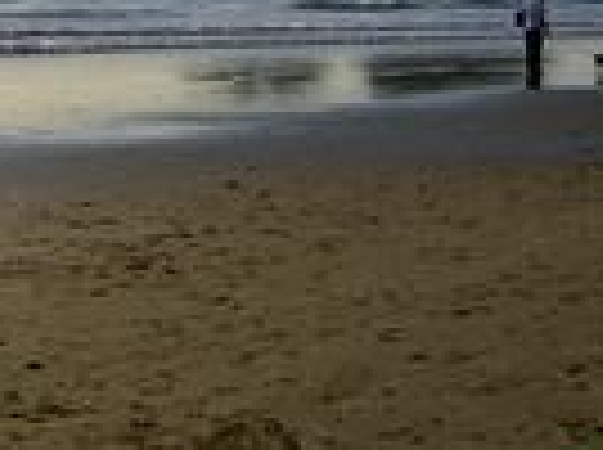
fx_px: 1721
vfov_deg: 14.6
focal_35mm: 99
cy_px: -40
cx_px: 306
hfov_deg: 19.9
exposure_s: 1/949
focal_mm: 4.7
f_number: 5.2
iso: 141
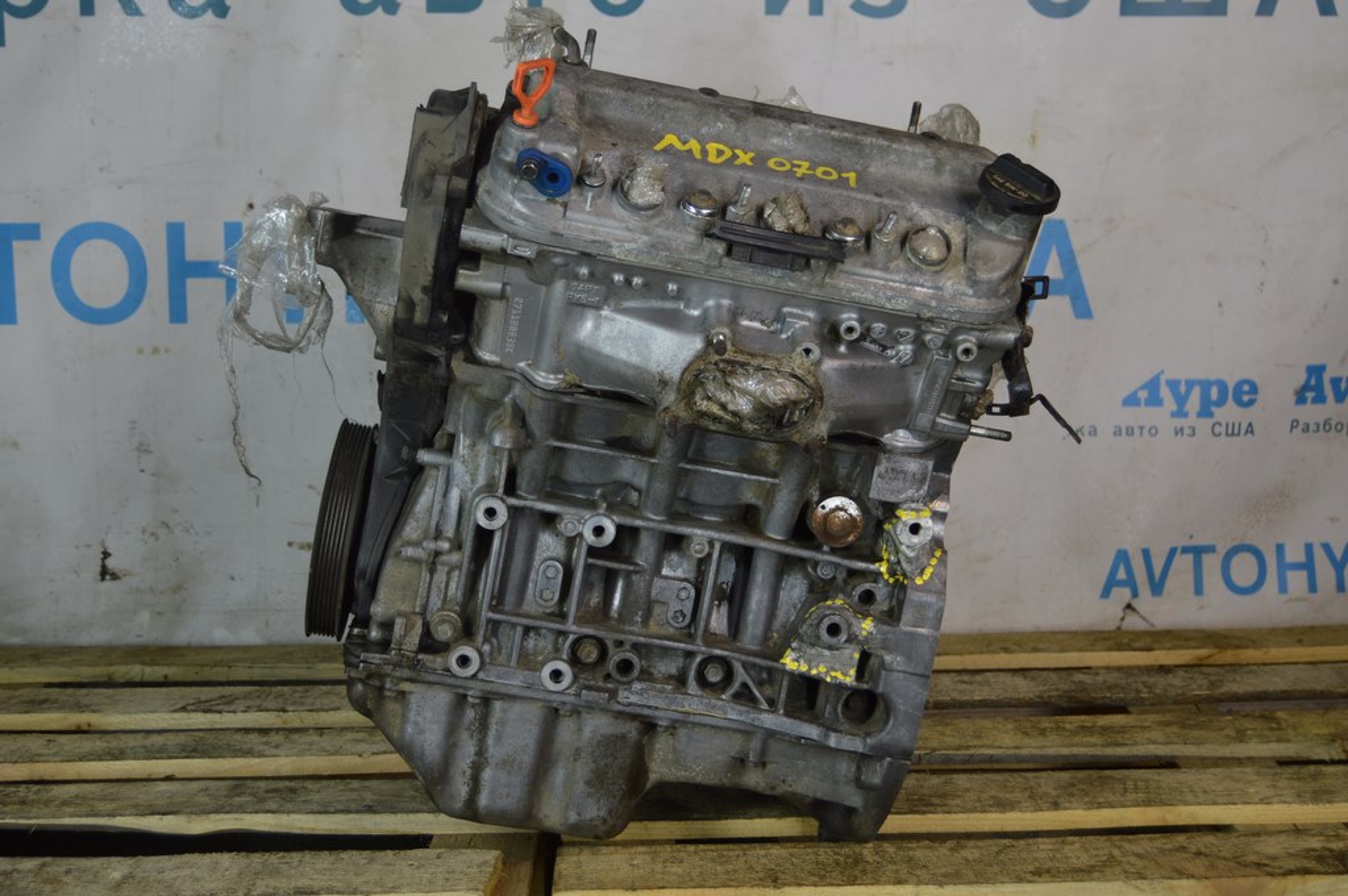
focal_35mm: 45
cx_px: 674
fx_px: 1684
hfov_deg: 43.6
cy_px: 448
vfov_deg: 29.8
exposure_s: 1/80
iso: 400
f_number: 4.2
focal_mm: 30
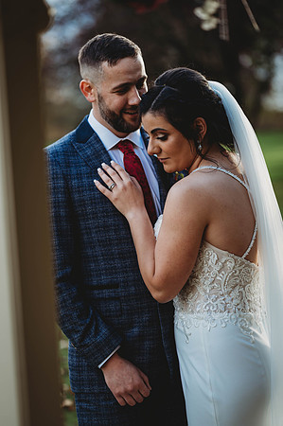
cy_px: 213
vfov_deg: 23.9
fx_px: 1005
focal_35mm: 85
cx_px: 142
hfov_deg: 16.0
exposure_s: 1/400
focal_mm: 85
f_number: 1.8
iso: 100
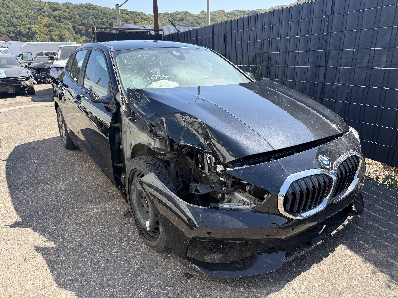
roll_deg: +0.6
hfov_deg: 71.6
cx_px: 199
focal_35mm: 24
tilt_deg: -15.4
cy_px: 149
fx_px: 276
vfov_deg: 56.8
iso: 80
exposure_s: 1/1585
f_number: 1.78
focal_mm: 6.76
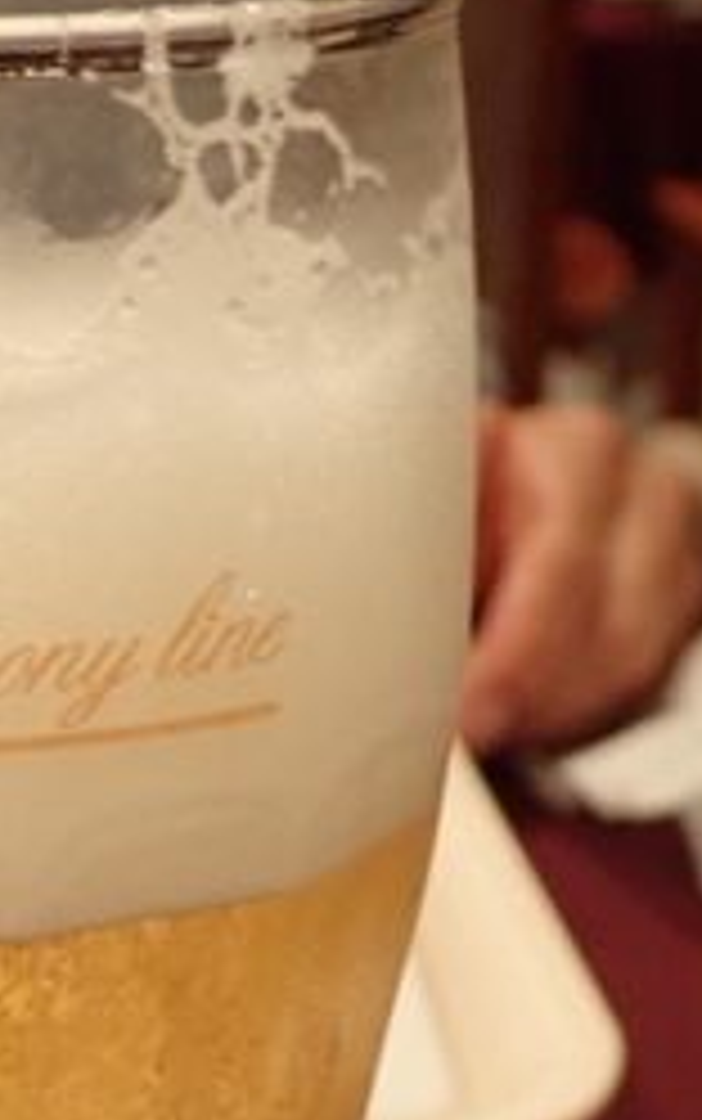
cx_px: -252
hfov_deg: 13.0
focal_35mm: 97
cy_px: 1142
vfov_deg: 20.7
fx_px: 2964
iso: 800
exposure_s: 1/25
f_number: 2.7
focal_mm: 6.86
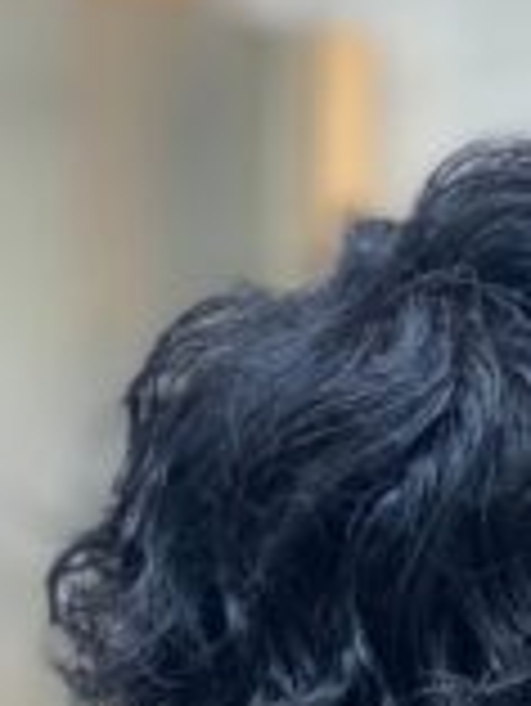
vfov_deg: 13.0
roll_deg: -2.0
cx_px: 572
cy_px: 814
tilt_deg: -8.5
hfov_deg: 9.9
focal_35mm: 149
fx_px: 3043
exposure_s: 1/33
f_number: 2
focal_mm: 6
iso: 250
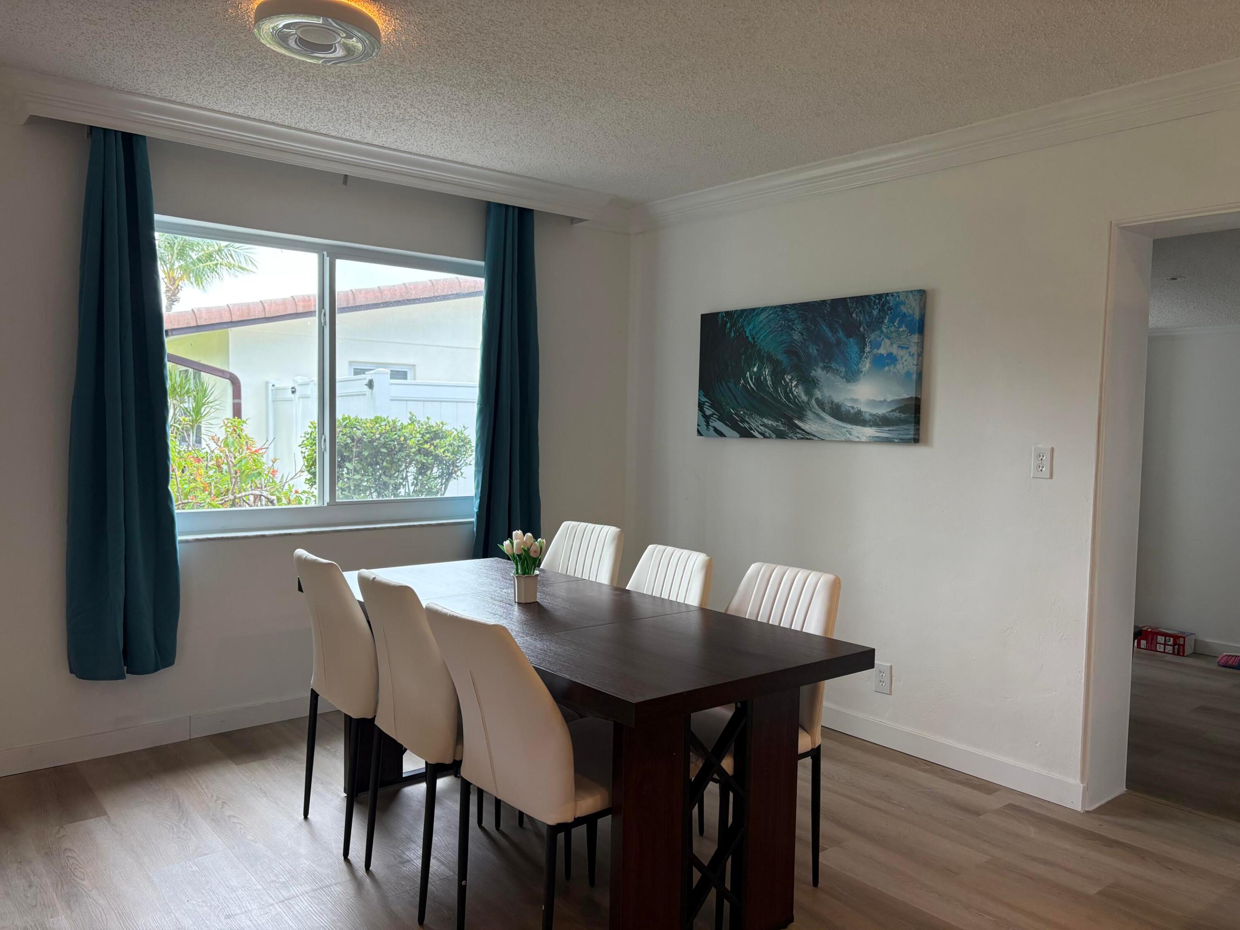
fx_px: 931
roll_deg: -1.3
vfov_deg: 53.1
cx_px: 620
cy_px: 465
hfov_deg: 67.3
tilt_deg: -3.2
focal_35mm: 26
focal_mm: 5.96
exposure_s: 1/183
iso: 100
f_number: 1.6
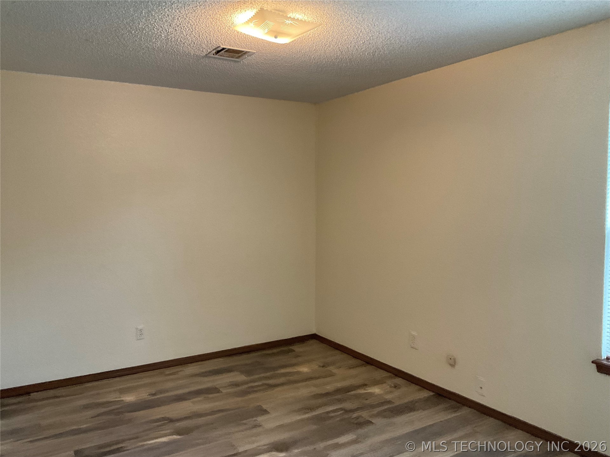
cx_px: 305
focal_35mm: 29
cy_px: 228
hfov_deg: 61.7
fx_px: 511
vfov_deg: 48.2
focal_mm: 3
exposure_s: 1/60
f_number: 1.8
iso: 160
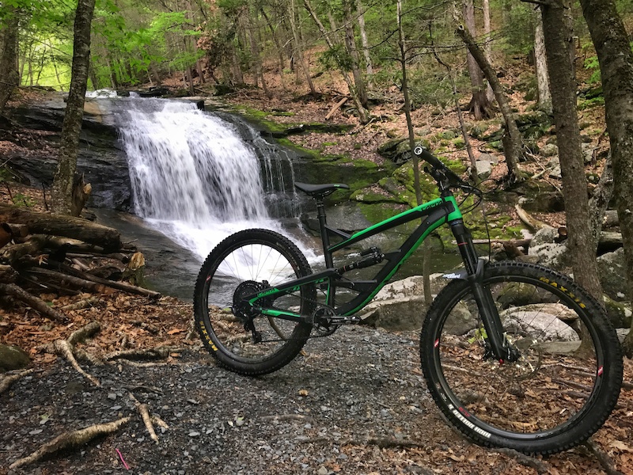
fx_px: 512
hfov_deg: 63.4
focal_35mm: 28
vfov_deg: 49.7
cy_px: 238
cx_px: 316
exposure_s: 1/30
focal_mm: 3.99
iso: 50
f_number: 1.8
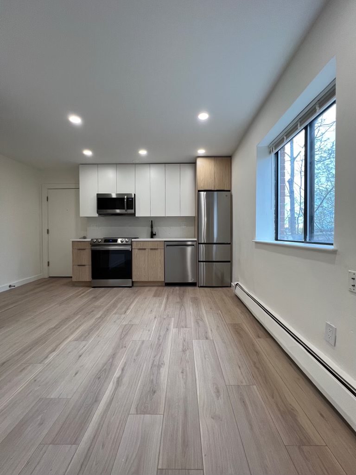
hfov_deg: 89.9
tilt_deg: -1.1
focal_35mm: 13
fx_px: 178
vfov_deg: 106.2
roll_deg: +0.4
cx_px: 178
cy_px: 238
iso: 160
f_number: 1.8
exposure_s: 1/120
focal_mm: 1.57
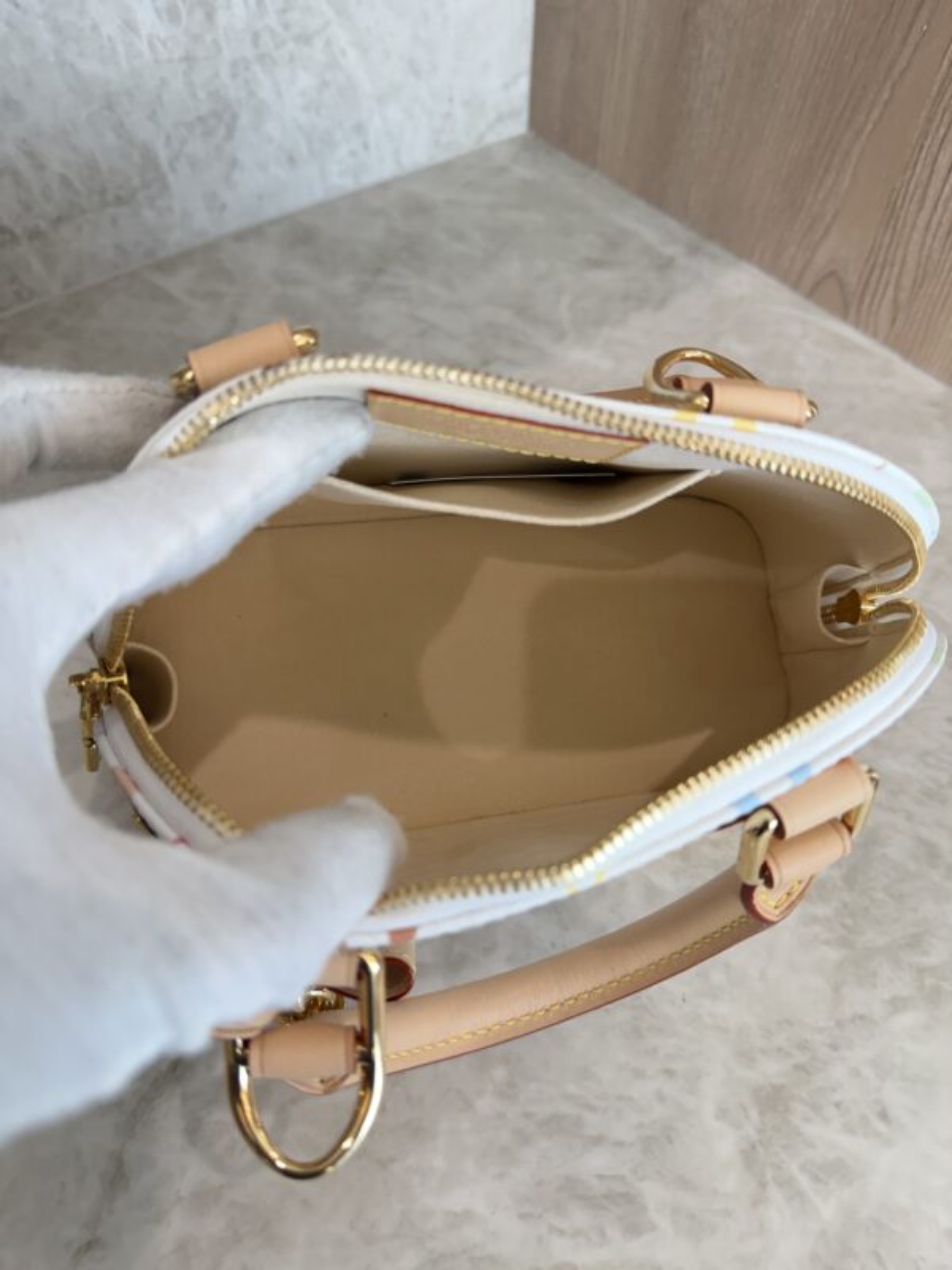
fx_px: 880
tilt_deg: -52.9
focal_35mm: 24
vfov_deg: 71.6
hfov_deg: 56.8
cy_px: 635
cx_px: 476
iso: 200
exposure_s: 1/120
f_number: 1.78
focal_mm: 6.76
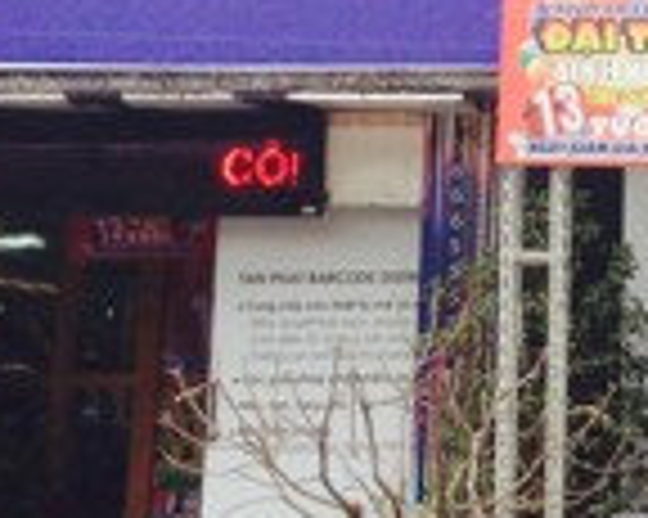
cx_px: 752
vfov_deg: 10.0
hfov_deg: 12.7
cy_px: -320
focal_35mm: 149
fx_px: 2856
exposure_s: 1/120
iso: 80
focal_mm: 4.12
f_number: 2.4
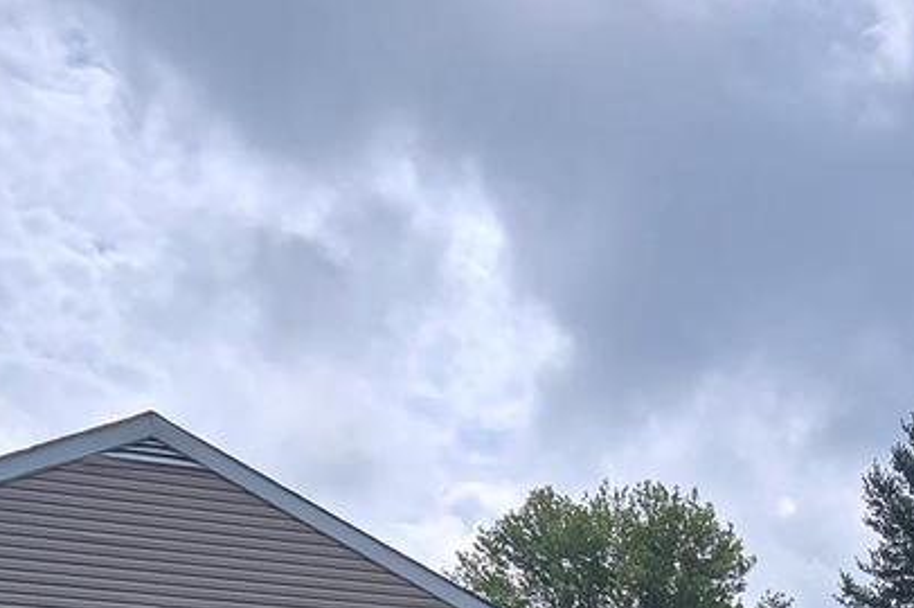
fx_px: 1218
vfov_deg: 21.6
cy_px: 995
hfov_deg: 39.9
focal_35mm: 48
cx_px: 696
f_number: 2.2
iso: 50
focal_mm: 2.2
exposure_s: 1/4420
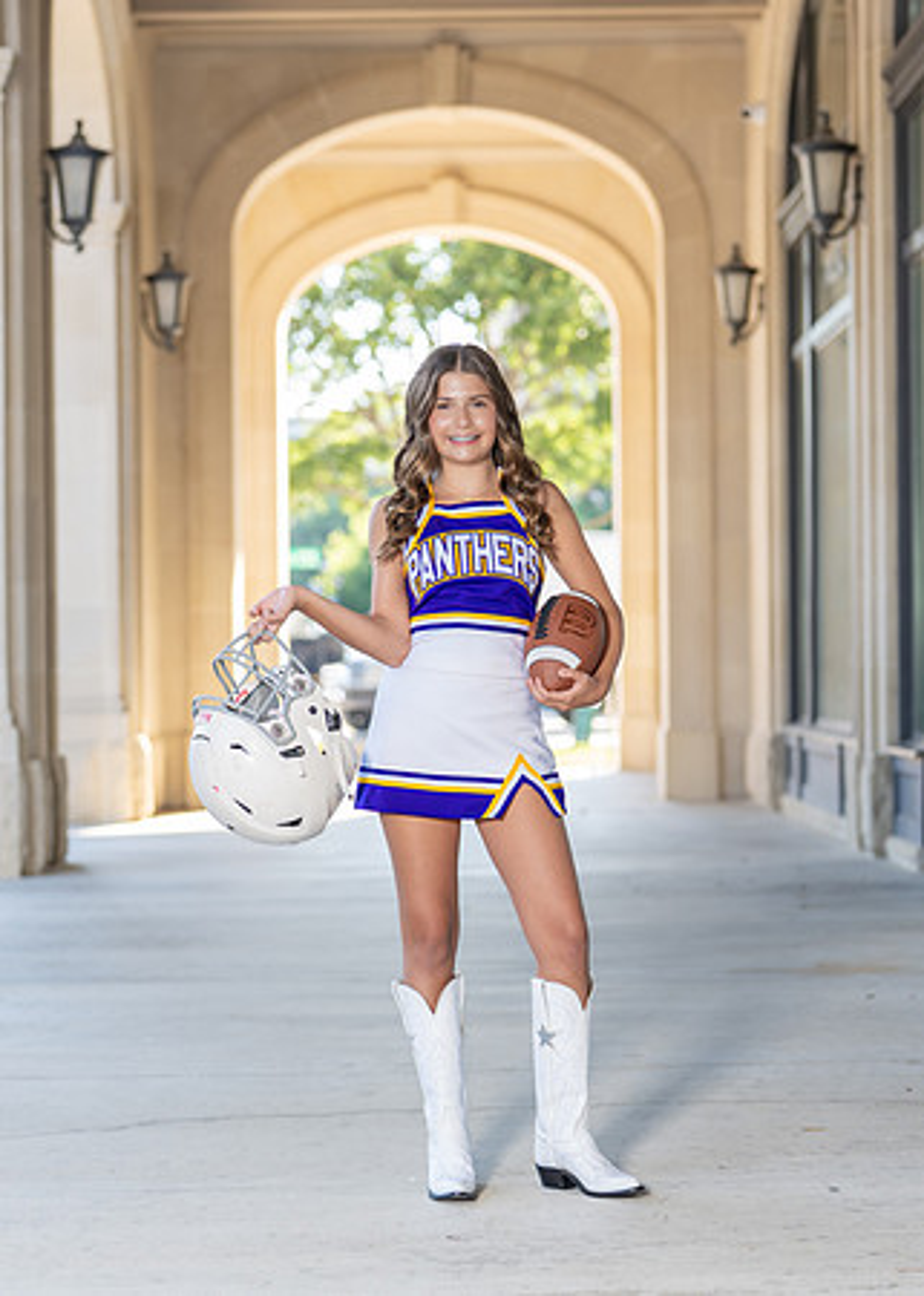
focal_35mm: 84
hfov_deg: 17.0
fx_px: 3086
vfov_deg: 23.7
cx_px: 451
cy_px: 729
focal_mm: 50
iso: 160
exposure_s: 1/400
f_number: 2
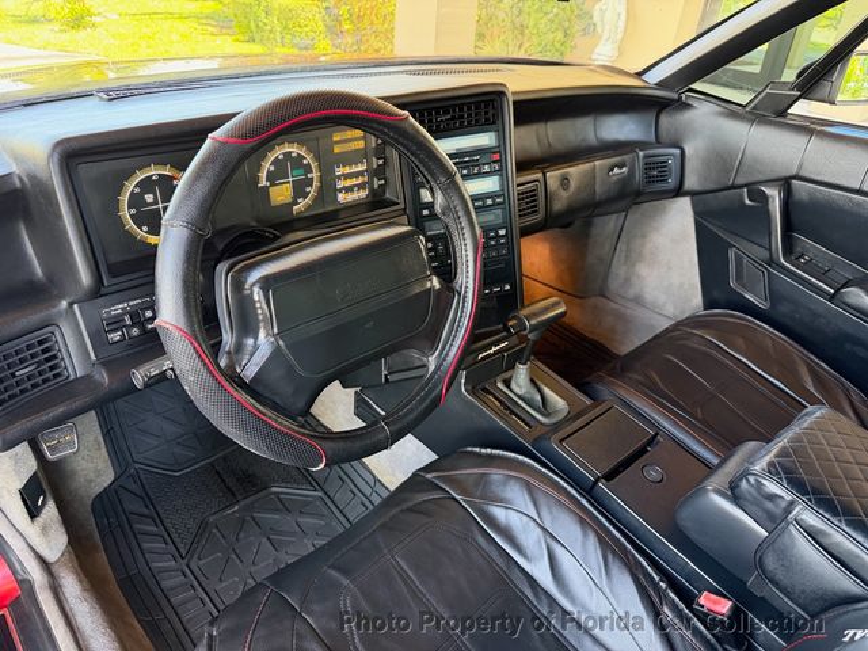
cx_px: 434
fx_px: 602
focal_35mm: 24
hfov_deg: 71.6
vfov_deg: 56.8
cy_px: 326
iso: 400
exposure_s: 1/60
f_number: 1.78
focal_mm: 6.76
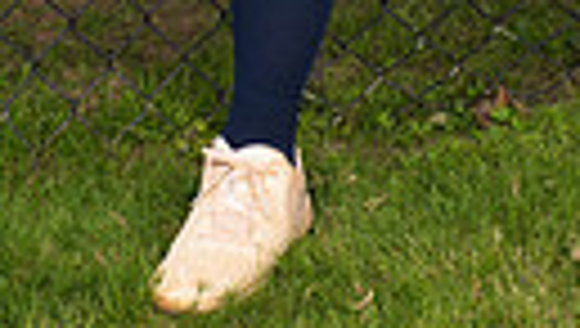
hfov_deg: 12.3
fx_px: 2695
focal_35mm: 175
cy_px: -611
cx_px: 189
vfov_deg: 6.4
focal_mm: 48
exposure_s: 1/250
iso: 160
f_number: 8
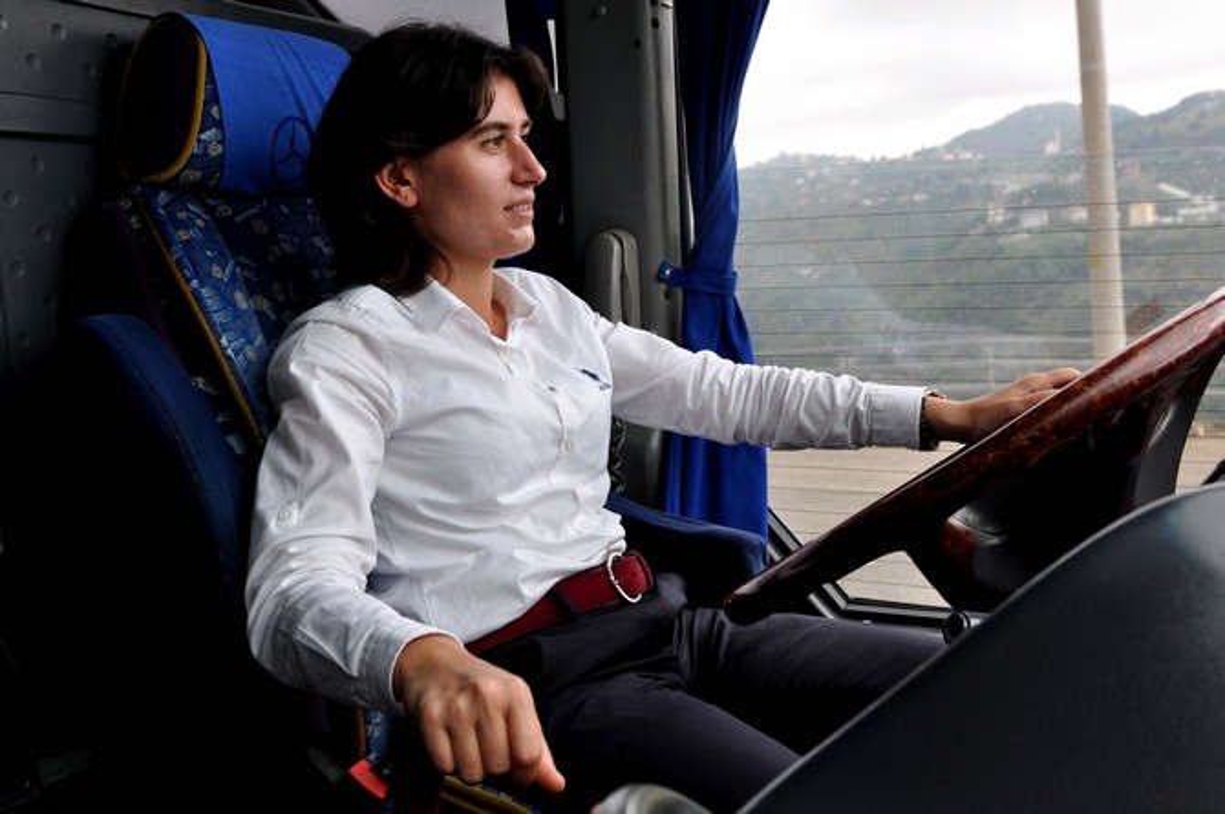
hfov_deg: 53.2
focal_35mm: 36
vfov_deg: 36.8
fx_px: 1223
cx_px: 612
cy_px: 407
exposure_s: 1/100
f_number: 5
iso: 400
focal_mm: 24
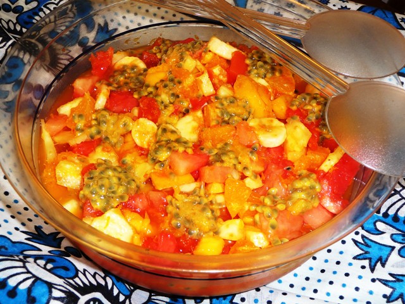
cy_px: 152
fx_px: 468
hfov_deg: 46.8
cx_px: 202
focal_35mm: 40
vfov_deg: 36.0
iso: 100
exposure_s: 1/30
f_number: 3.9
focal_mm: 6.7
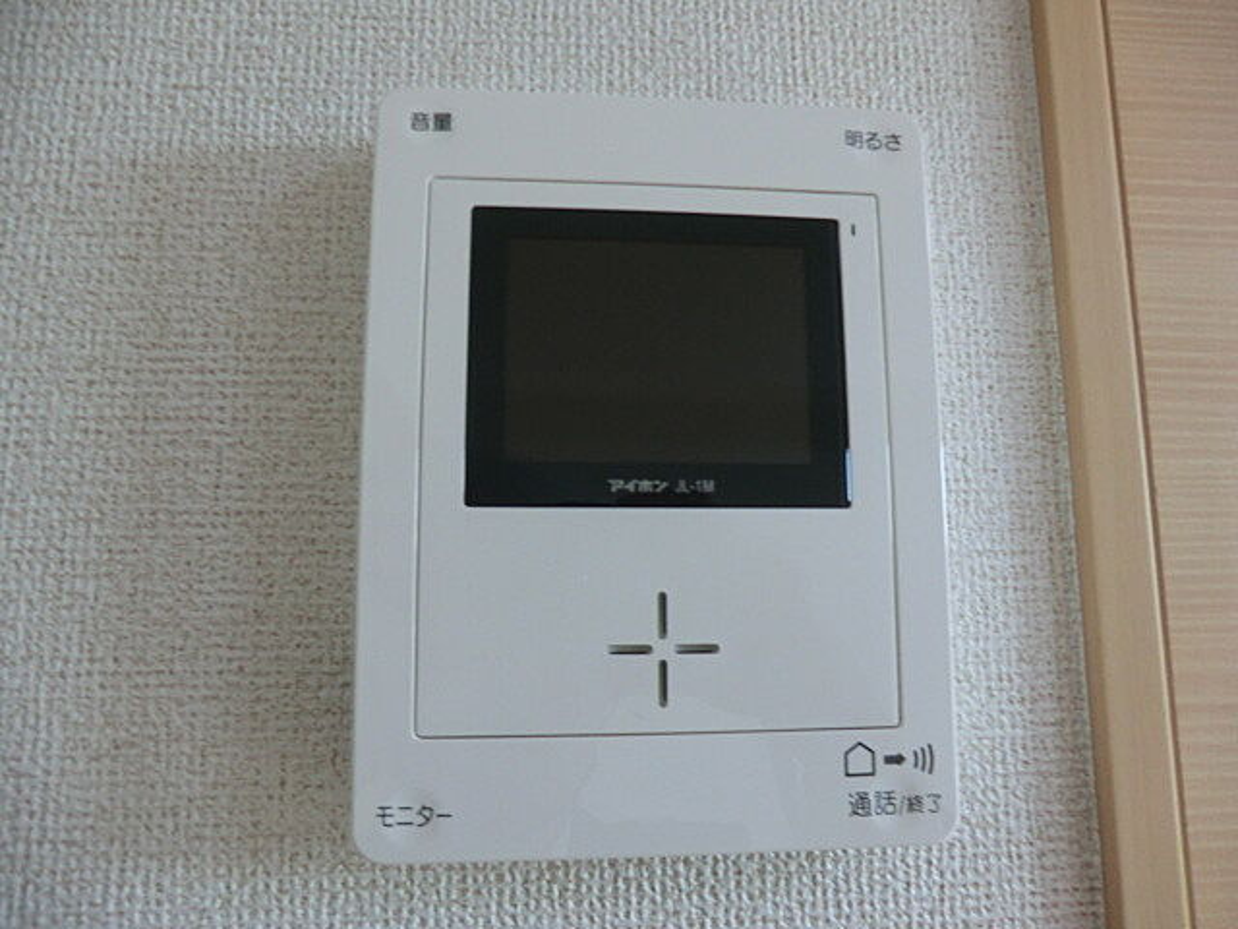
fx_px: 858
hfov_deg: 71.6
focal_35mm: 24
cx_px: 619
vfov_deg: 56.8
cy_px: 464
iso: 125
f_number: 3.2
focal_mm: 4.3
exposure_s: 1/60
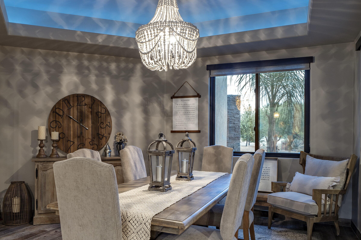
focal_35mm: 28
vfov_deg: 46.3
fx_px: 281
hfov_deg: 65.4
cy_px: 136
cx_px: 170
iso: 200
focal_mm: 24
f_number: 8
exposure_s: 2
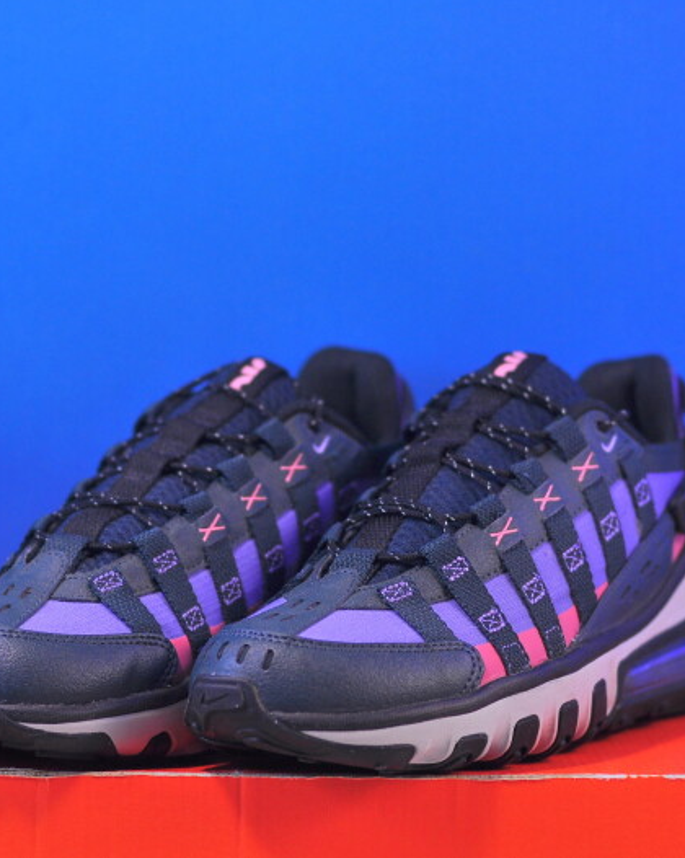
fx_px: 2715
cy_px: 428
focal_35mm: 107
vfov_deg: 18.0
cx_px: 321
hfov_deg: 14.4
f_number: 2.5
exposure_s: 1/320
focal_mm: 50
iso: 250
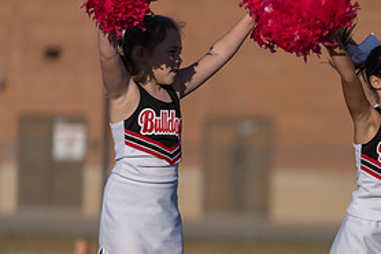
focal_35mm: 418
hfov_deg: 4.9
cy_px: 203
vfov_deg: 3.3
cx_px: 386
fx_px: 4421
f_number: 2.8
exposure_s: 1/4000
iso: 100
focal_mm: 200
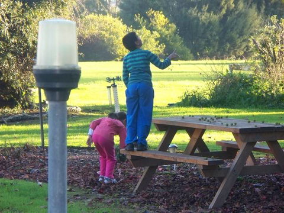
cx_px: 142
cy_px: 106
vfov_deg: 8.2
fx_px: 1477
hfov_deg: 11.0
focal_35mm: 180
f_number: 5.1
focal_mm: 37.7
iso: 400
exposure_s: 1/125
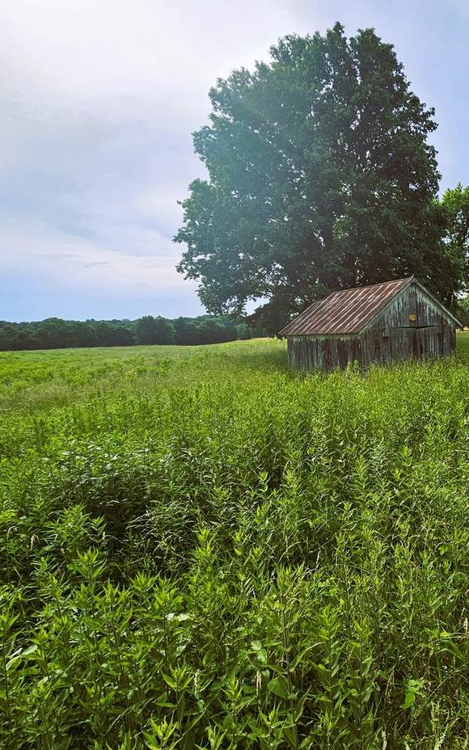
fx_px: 389
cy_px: 377
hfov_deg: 56.2
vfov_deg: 88.0
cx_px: 396
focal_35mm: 19
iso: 50
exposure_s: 1/2572
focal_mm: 2.2
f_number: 2.2
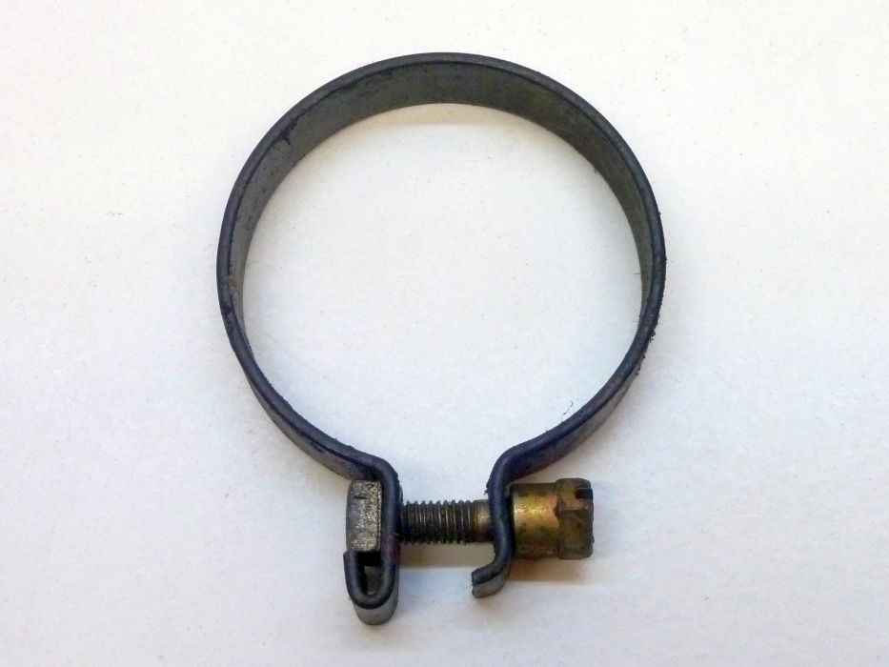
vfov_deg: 34.4
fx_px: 1079
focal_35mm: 42
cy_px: 334
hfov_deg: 44.8
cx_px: 444
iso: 400
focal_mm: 6.9
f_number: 3.7
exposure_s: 1/25
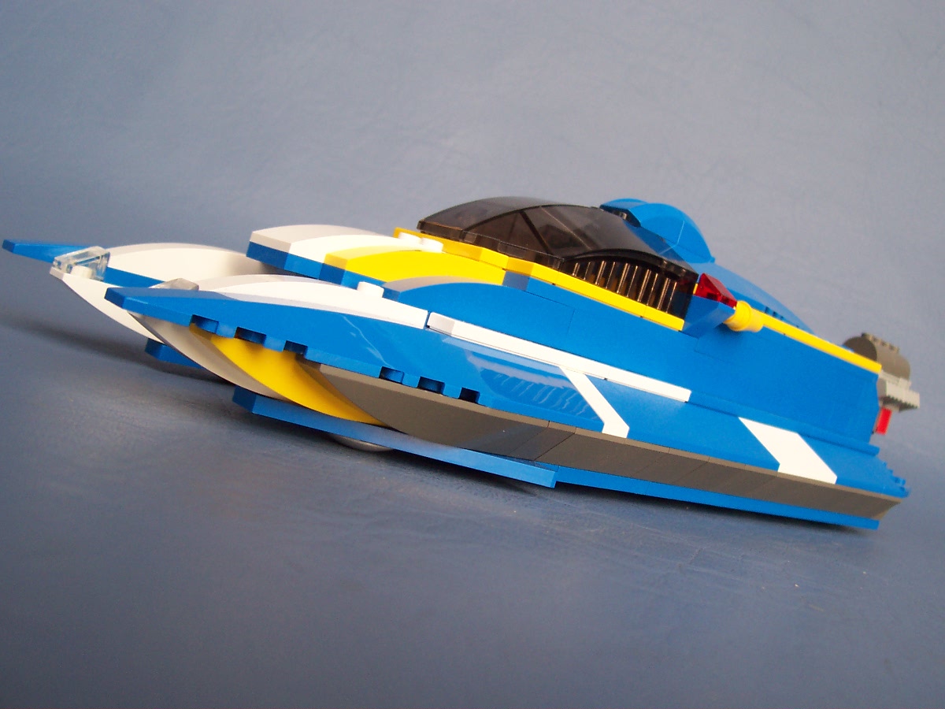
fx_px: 1010
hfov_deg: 50.1
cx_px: 472
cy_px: 354
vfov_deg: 38.7
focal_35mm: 37
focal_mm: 5.6
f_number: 2.8
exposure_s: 1/60
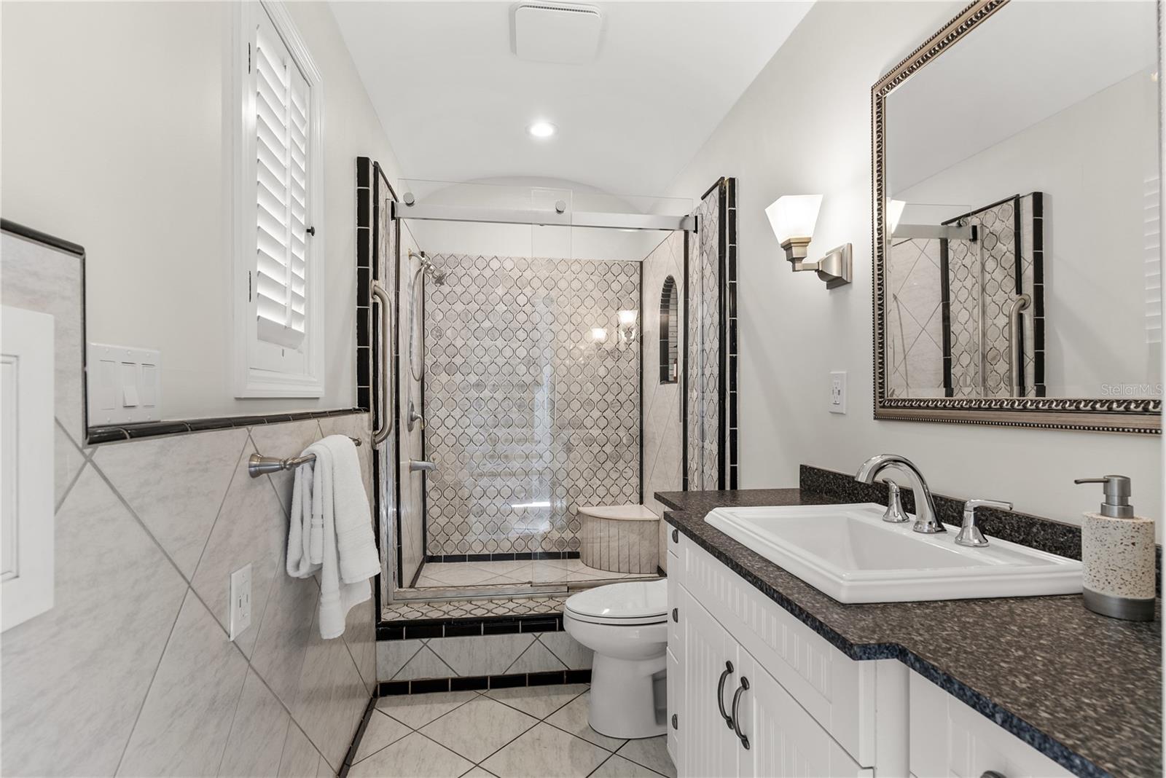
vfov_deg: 70.5
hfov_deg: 93.3
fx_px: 551
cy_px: 389
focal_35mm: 17
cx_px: 583
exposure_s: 1.3
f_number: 8
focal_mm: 17
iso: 100
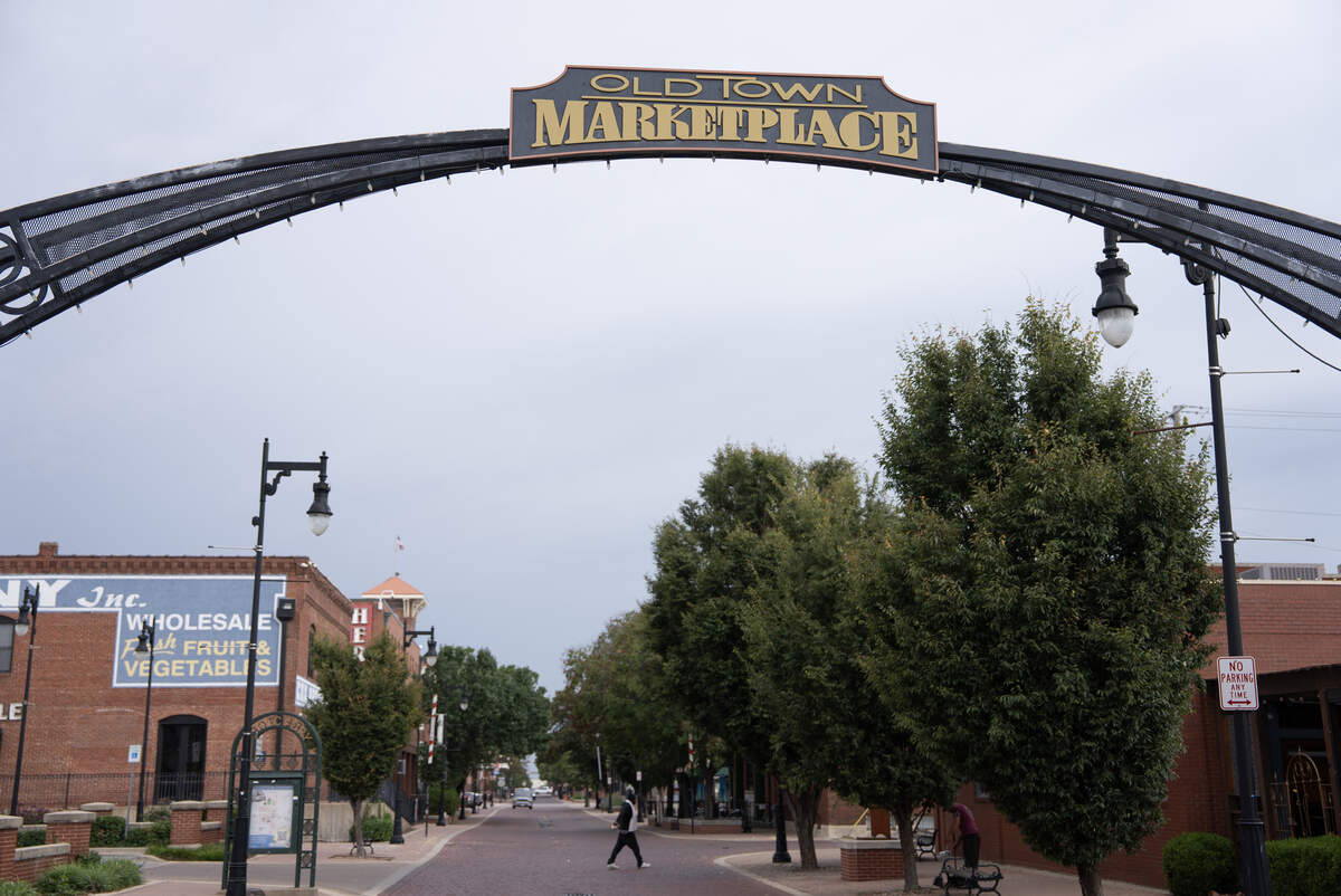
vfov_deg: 31.9
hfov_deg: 46.4
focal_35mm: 42
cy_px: 448
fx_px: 1566
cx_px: 670
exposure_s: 1/640
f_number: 2.8
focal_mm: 42
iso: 80
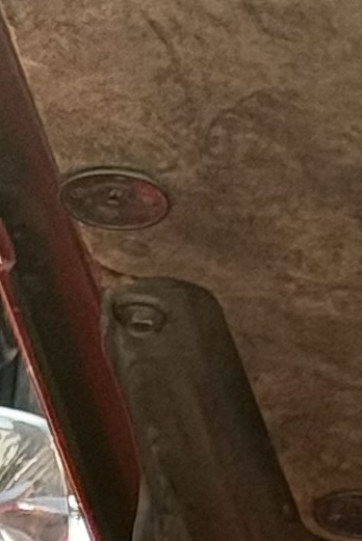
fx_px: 5814
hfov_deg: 3.4
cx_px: 1259
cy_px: 1449
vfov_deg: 5.1
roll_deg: +0.2
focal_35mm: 386
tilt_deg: -20.6
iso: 80
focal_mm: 6.76
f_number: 1.78
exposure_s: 1/541
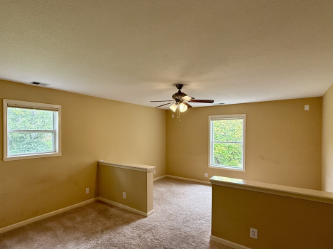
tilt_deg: -0.2
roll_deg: -0.4
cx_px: 129
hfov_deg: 80.6
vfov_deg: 65.8
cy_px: 135
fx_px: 192
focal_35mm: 20
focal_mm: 2.22
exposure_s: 1/99
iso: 160
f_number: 2.2
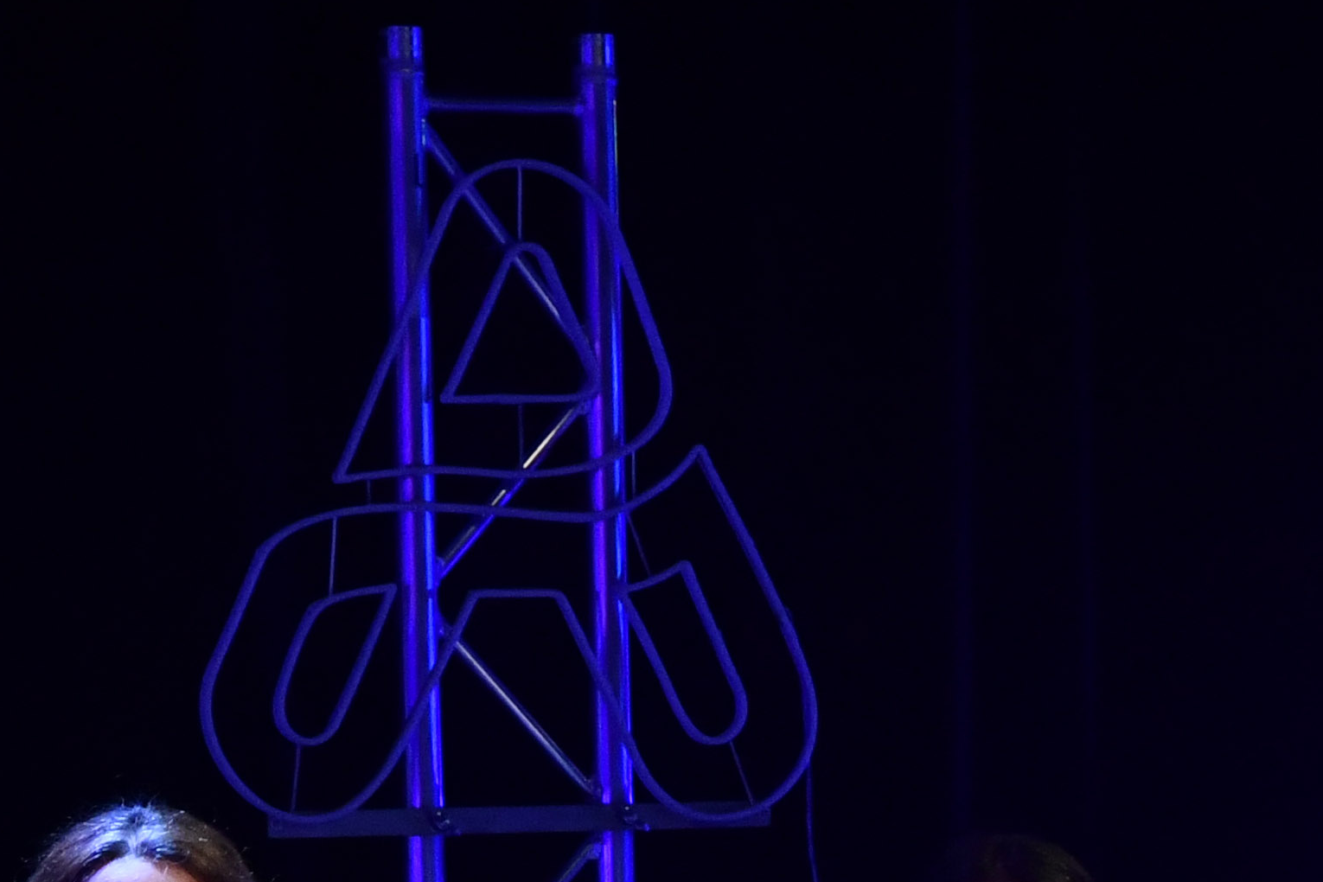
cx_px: 1228
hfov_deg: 7.5
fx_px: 10032
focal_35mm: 273
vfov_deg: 5.0
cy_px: 1531
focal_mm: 50
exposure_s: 1/80
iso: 1600
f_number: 6.3
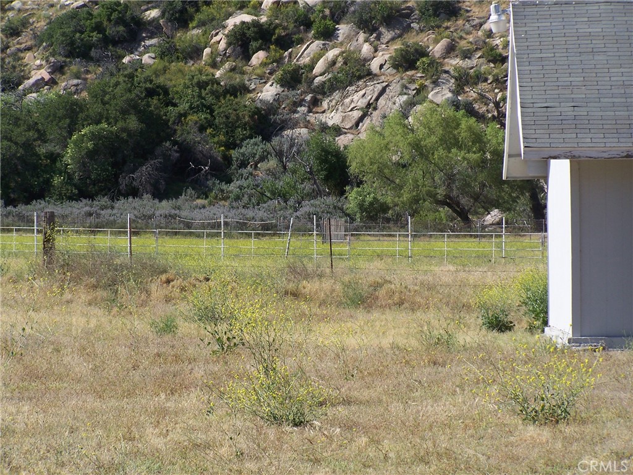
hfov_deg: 11.7
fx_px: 3090
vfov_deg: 8.8
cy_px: 238
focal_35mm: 169
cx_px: 316
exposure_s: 1/750
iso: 80
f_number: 4.5
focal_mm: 28
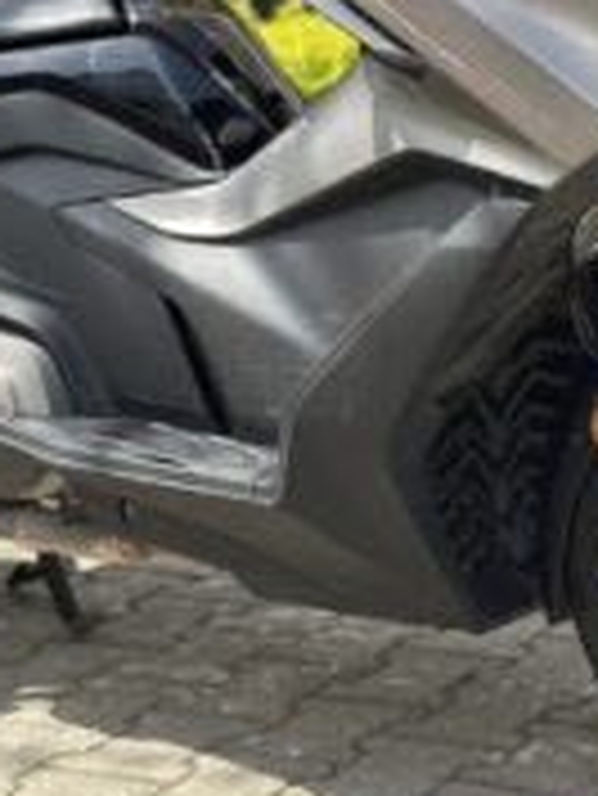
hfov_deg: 14.5
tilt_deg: -2.6
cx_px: 571
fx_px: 2324
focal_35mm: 101
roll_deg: -0.4
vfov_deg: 19.2
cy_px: 115
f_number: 1.78
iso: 80
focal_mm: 6.86
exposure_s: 1/1565
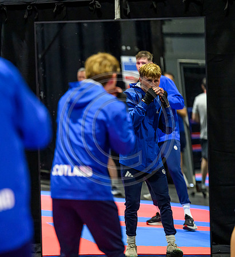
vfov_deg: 6.4
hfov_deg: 5.9
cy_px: 120
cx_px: 121
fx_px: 2286
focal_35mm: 284
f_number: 2.8
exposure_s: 1/500
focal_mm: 200
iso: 8000
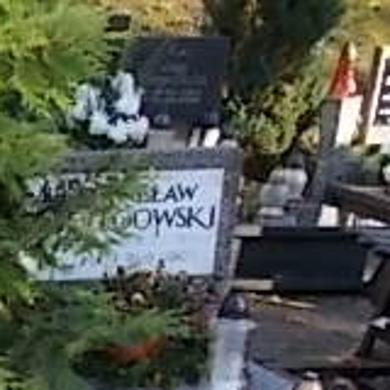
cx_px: -341
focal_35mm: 92
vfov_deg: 18.2
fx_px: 1173
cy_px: 427
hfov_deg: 15.7
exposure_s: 1/80
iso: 80
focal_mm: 4.6
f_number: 3.2
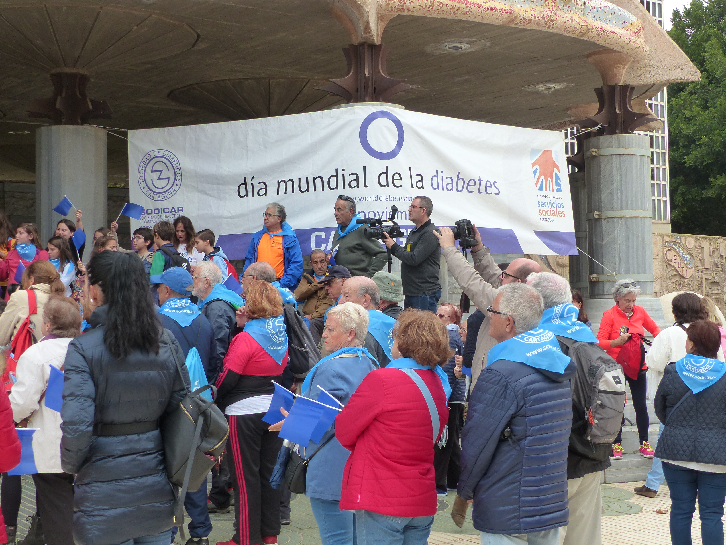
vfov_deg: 26.1
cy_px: 272
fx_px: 1174
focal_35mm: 56
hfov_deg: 34.3
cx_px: 363
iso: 160
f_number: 4
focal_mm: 10.1
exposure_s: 1/250
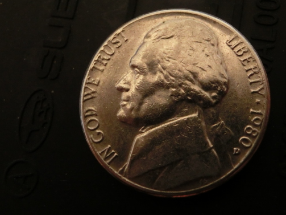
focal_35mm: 42
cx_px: 180
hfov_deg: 44.4
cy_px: 94
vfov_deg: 34.3
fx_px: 347
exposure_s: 1/13
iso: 800
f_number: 3.7
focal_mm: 5.93
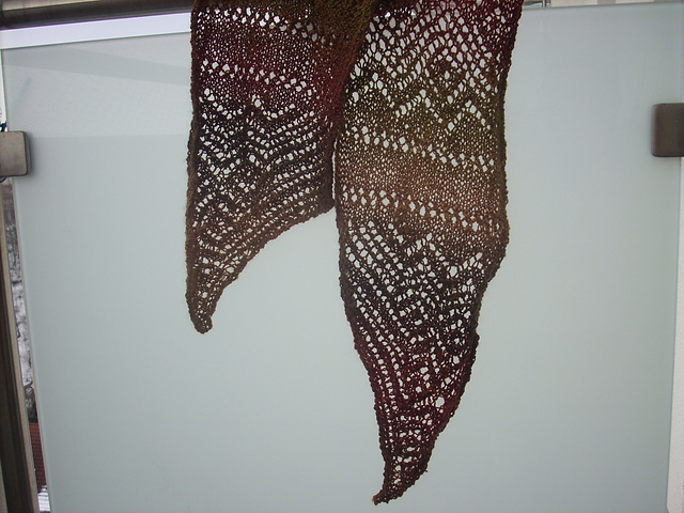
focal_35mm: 37
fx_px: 731
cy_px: 256
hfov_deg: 50.1
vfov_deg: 38.7
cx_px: 342
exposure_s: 1/149
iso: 64
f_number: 2.8
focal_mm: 6.2
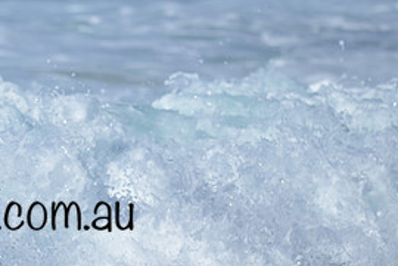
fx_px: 26111
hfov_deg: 0.9
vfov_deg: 0.6
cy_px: 213
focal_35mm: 2362
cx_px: -114
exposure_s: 1/2000
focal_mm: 800
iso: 110
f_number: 6.3
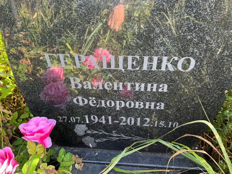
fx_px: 174
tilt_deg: -39.9
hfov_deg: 67.3
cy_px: 87
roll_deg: +0.9
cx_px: 116
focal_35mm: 26
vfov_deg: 53.1
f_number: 1.5
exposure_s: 1/121
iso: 40
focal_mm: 5.7
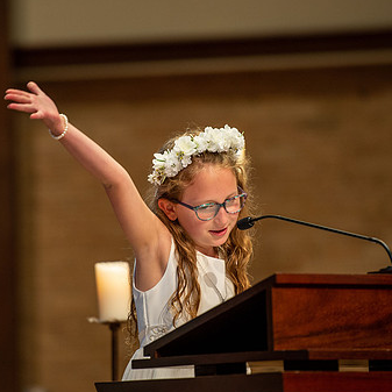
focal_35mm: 292
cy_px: 194
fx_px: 3741
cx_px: 172
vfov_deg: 6.0
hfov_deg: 6.0
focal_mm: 200
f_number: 2.8
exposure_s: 1/125
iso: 1600
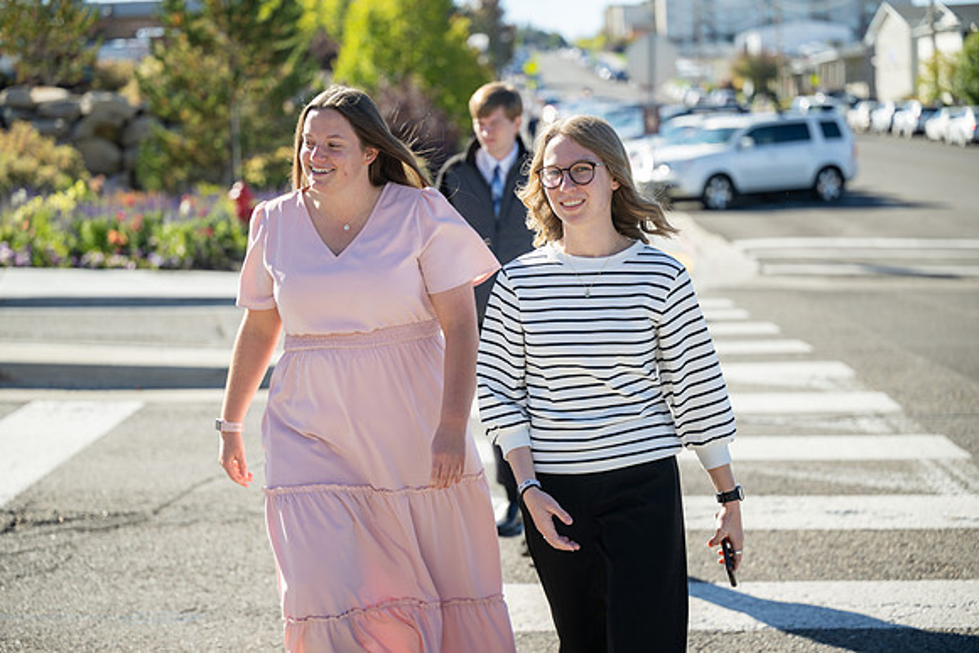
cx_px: 490
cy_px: 326
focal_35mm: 70
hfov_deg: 28.8
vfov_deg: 19.5
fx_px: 1904
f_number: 2.8
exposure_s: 1/1000
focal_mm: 70
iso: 100
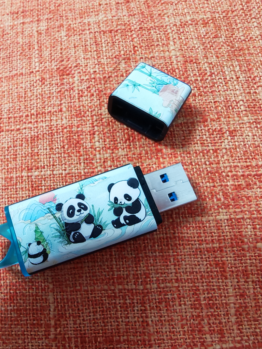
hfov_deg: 56.8
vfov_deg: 71.6
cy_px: 174
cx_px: 131
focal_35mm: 24
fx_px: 242
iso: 320
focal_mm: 1.82
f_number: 2
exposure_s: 1/33
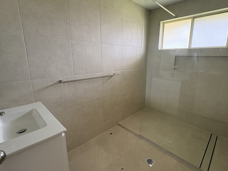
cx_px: 128
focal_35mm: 18
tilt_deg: -12.2
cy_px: 83
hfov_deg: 87.3
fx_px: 119
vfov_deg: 71.6
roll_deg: -0.2
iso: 250
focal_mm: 2.22
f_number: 2.2
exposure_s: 1/76
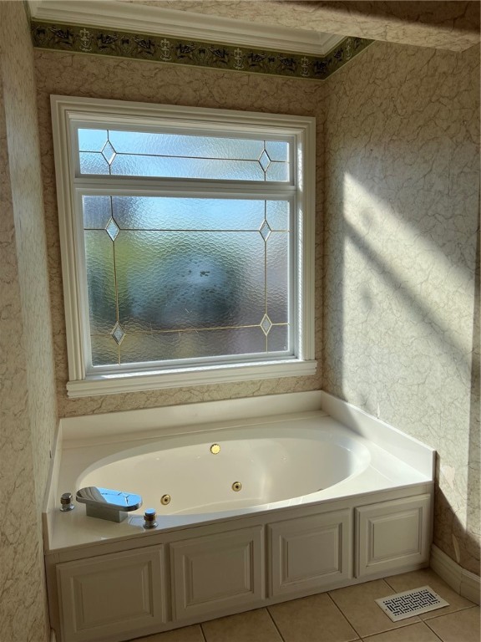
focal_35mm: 26
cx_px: 240
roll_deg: +1.4
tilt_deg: -6.5
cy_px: 321
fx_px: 482
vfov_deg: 67.3
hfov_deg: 53.1
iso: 50
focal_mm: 5.7
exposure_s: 1/2252
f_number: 1.5
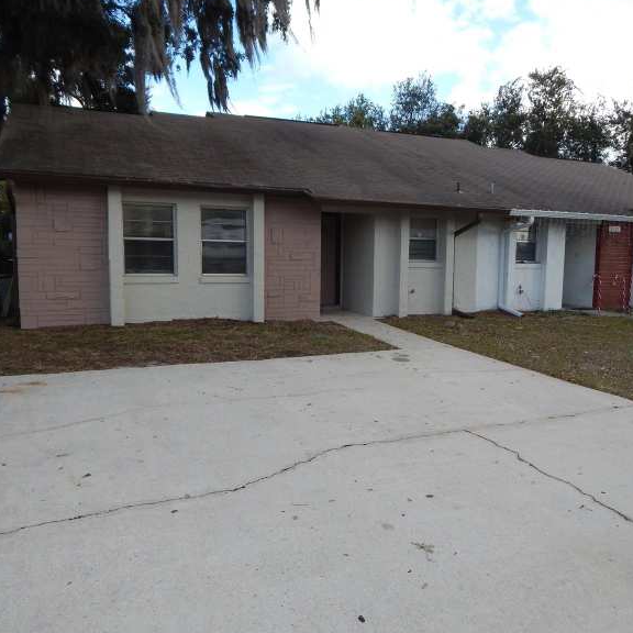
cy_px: 312
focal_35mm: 27
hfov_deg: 59.1
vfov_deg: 59.1
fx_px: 559
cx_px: 329
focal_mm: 4
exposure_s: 1/800
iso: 125
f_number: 3
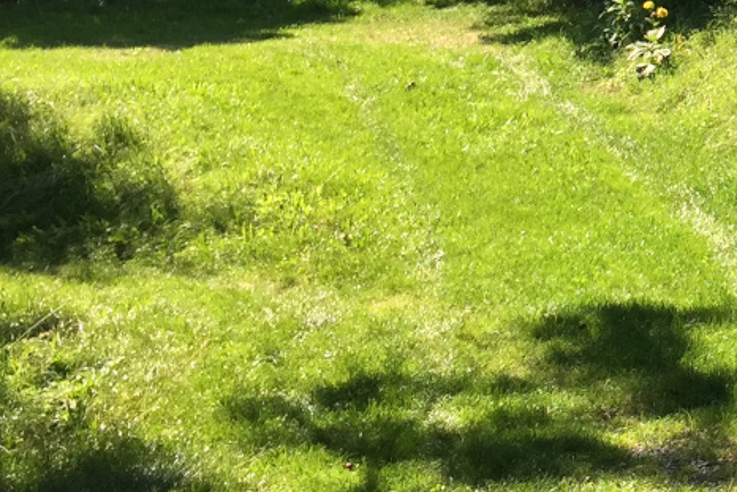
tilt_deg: -1.5
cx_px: 949
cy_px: -181
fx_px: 1986
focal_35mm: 97
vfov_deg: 13.5
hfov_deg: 19.4
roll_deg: -1.6
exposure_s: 1/520
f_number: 2.2
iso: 32
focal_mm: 4.15
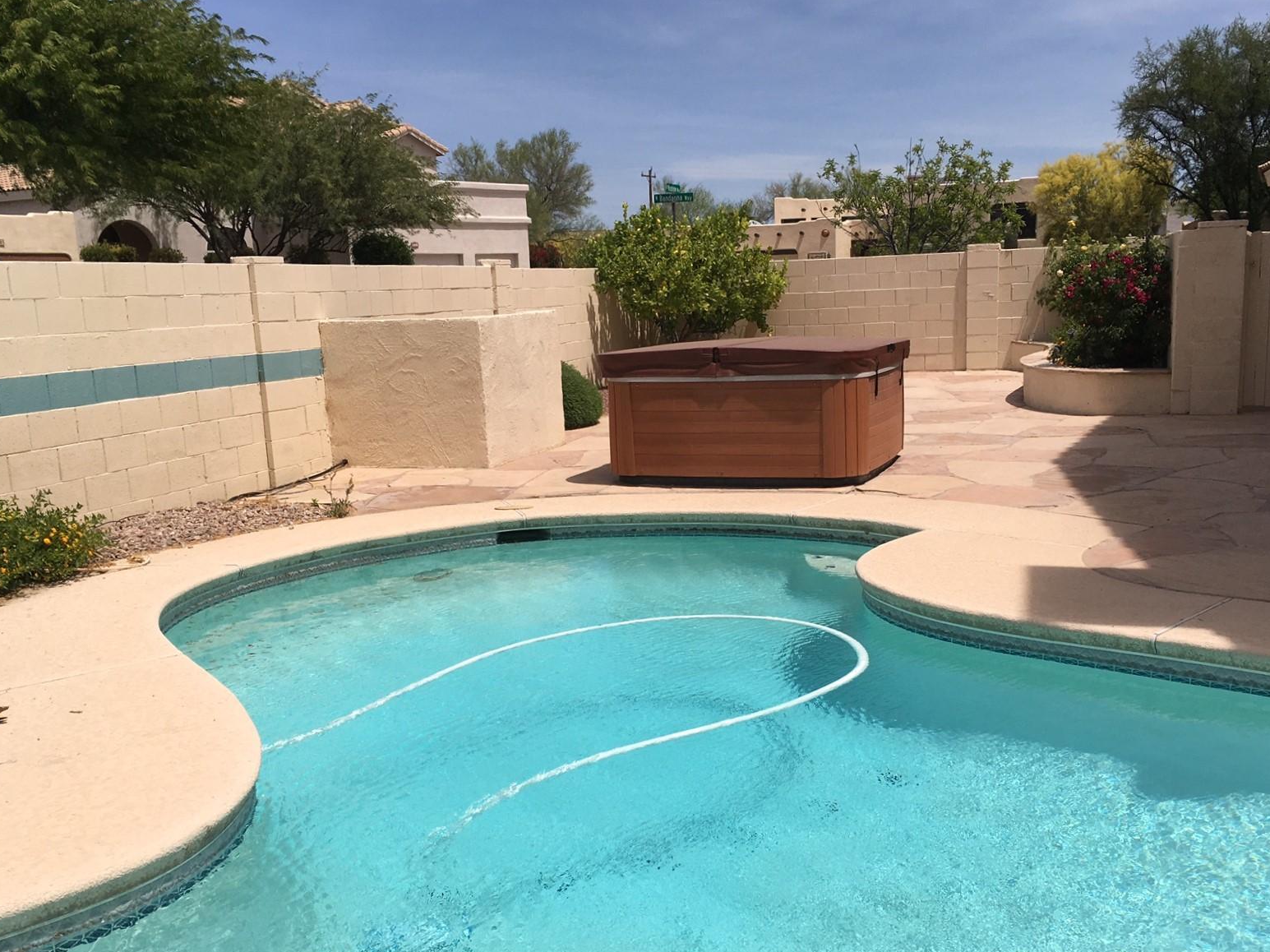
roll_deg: +2.1
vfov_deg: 38.5
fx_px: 1357
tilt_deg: -12.3
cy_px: 578
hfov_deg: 50.1
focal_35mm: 37
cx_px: 694
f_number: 2.2
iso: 25
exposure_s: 1/2959
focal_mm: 4.15
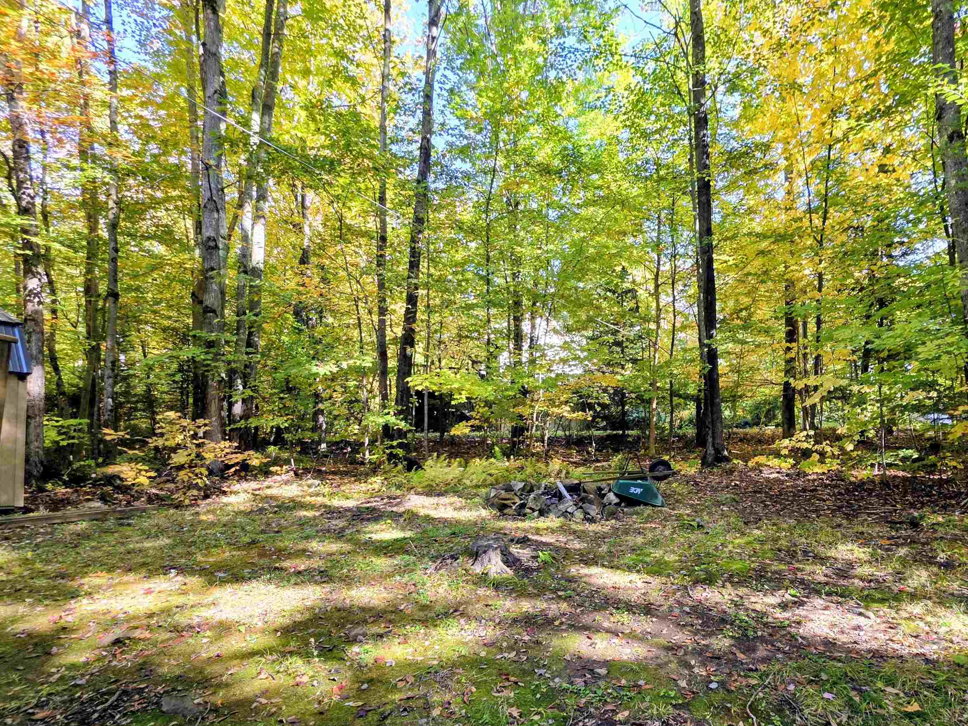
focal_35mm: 17
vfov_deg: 73.7
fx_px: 475
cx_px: 581
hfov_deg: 89.9
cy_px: 445
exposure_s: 1/120
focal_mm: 2.2
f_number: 1.9
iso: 50
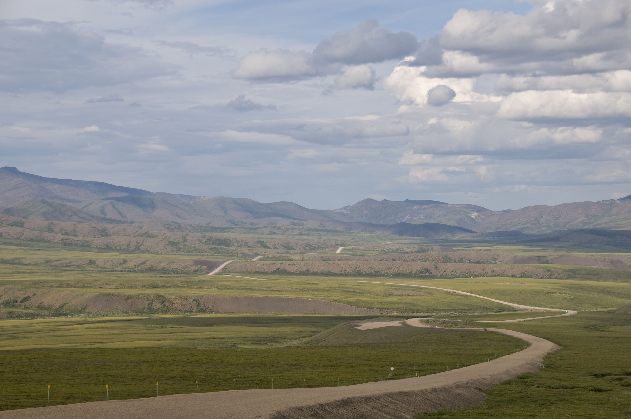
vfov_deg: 16.2
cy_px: 210
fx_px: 1471
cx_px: 316
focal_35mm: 84
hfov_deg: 24.2
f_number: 8
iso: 200
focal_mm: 56
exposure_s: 1/250
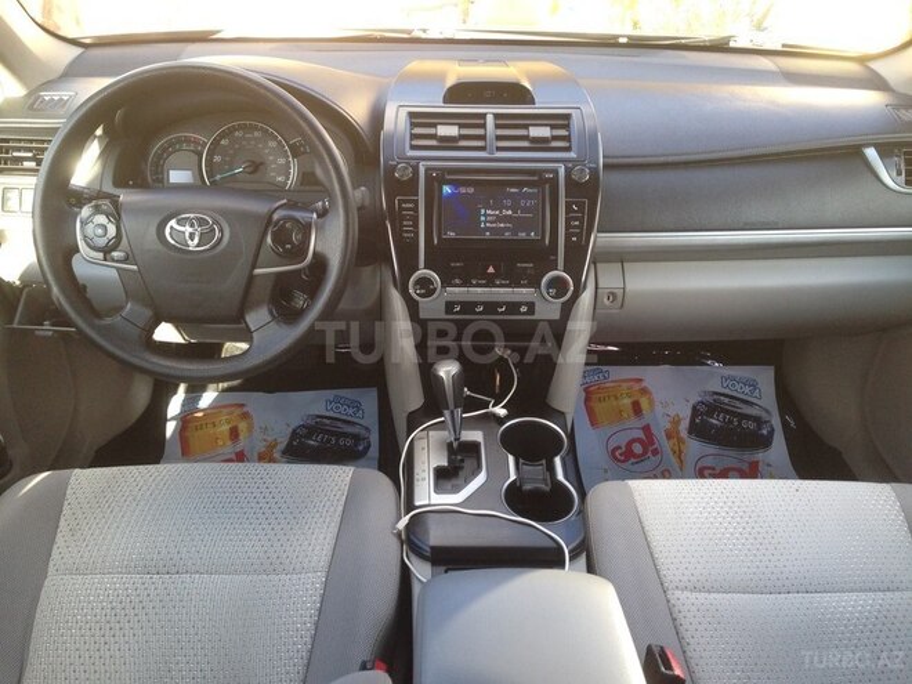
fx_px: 869
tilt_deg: -29.6
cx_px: 456
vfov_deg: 42.9
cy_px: 342
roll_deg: -1.7
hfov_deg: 55.4
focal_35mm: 33
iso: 80
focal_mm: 4.12
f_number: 2.4
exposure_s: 1/120
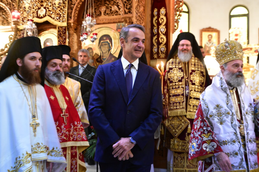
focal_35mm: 46
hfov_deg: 42.7
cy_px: 86
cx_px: 130
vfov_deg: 29.2
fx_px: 331
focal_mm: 46
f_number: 4
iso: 6400
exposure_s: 1/125
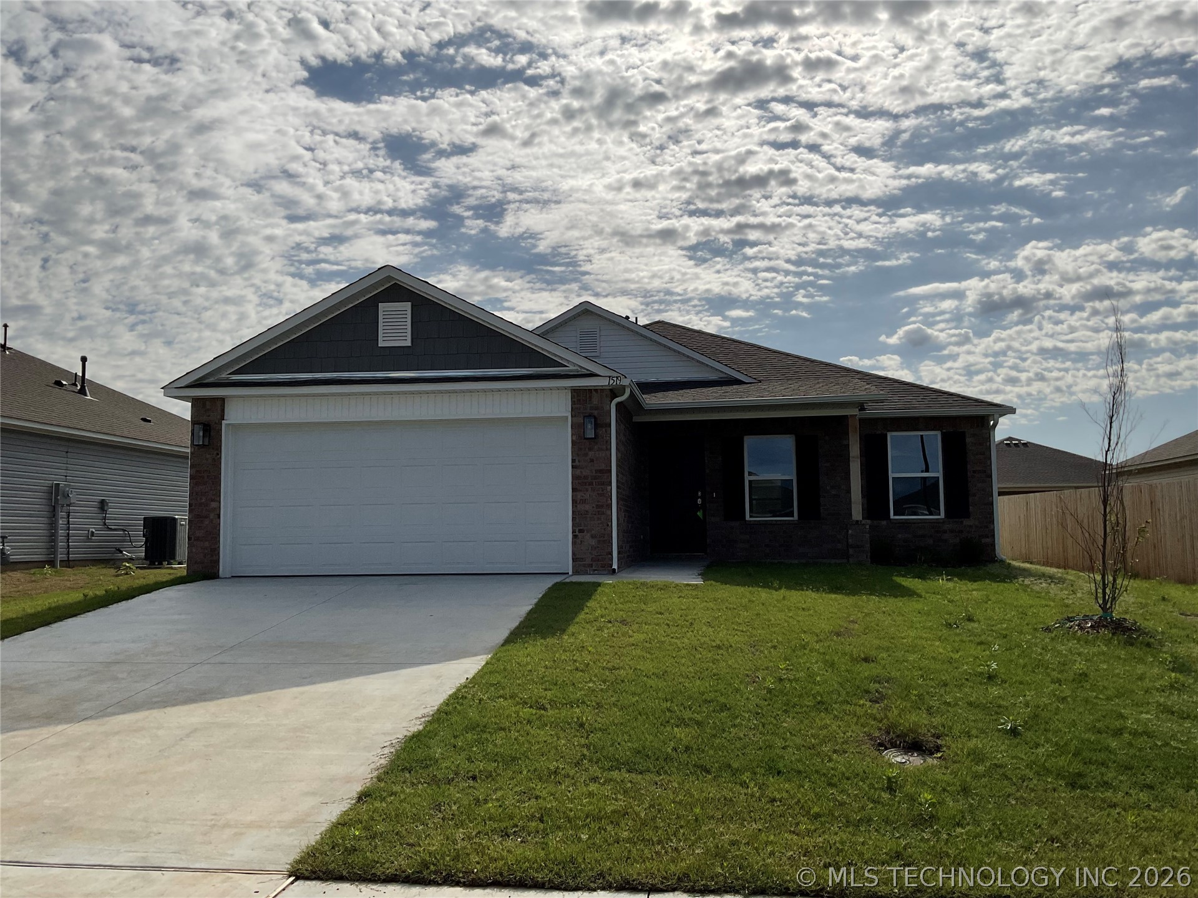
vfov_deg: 48.2
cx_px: 599
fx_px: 1004
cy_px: 449
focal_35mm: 29
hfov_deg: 61.7
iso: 20
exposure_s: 1/10204
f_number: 1.8
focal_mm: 3
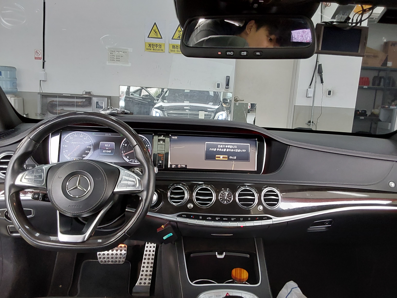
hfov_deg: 63.4
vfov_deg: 49.7
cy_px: 149
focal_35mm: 28
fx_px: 321
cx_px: 198
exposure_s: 1/60
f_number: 1.9
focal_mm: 2.91
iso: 160
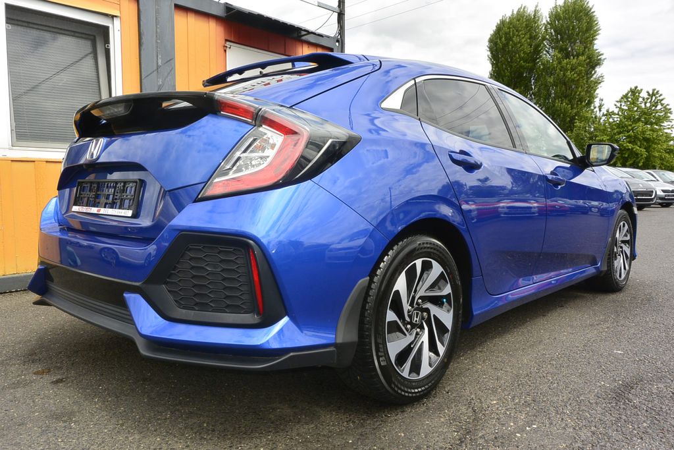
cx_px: 337
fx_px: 506
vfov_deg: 47.9
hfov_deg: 67.4
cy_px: 225
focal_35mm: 27
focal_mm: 10
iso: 160
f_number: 8
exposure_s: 1/250
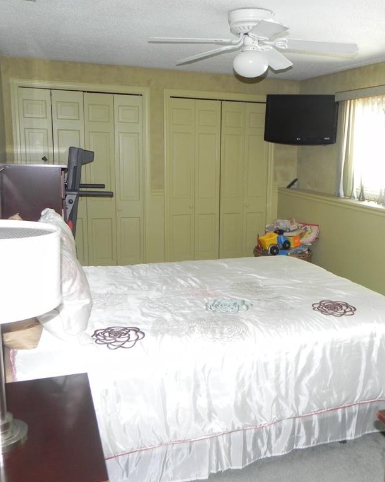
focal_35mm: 34
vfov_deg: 52.9
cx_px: 230
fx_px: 484
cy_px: 241
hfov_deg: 43.1
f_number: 2.8
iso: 200
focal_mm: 4.6
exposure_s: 1/30
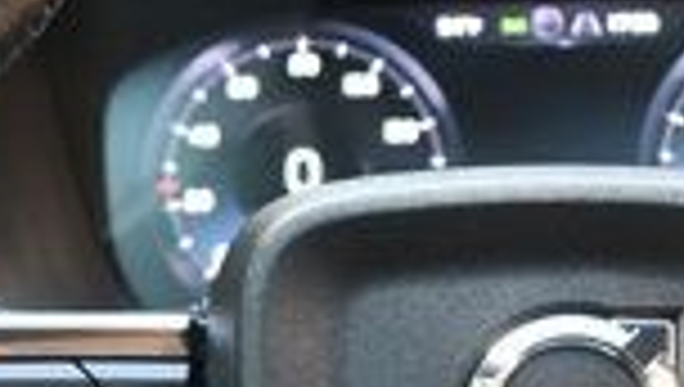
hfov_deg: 17.8
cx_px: 585
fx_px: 2161
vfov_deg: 10.1
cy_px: 416
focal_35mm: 119
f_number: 3.5
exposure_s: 1/125
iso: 1600
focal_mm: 18
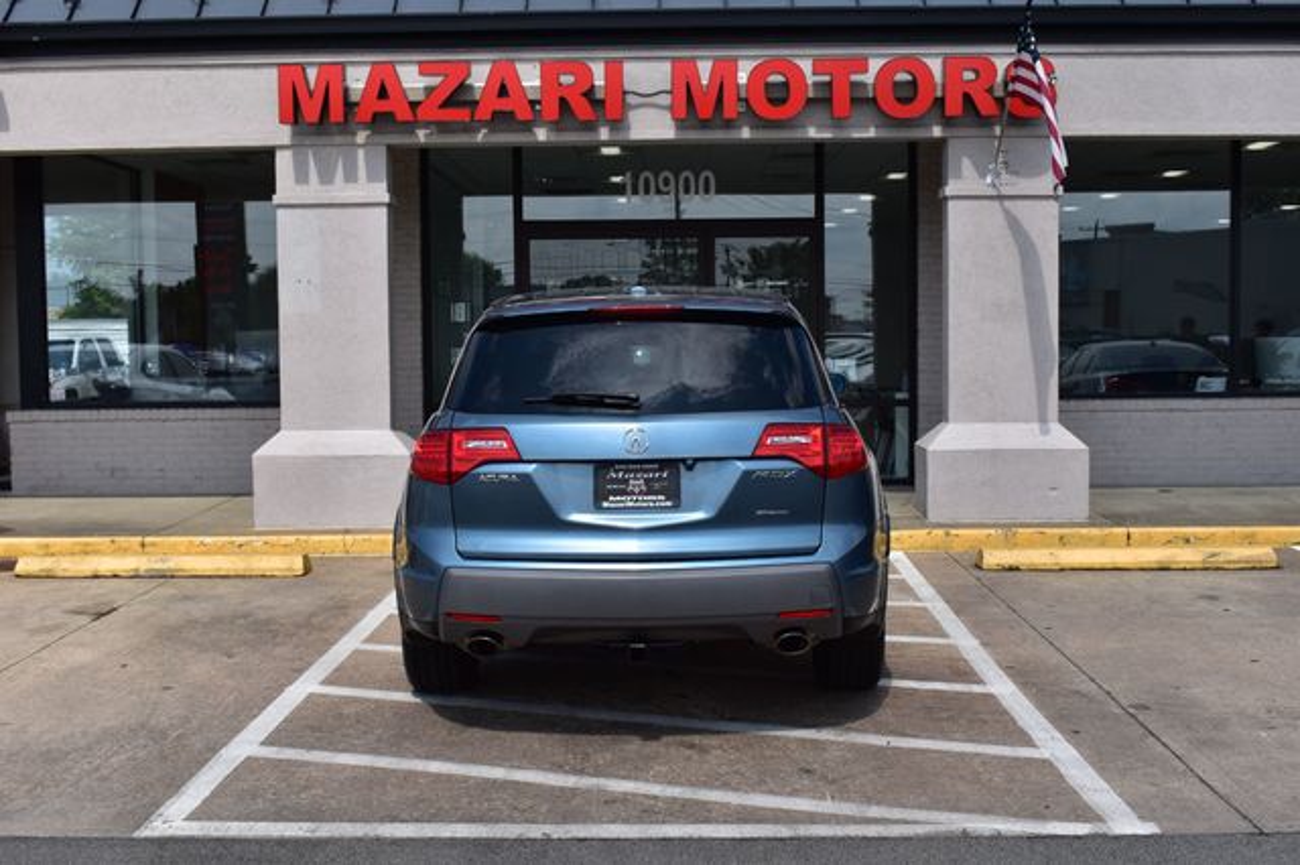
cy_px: 432
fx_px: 1516
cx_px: 650
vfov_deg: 31.9
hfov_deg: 46.4
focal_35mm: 42
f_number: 11
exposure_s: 1/500
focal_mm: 28
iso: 280
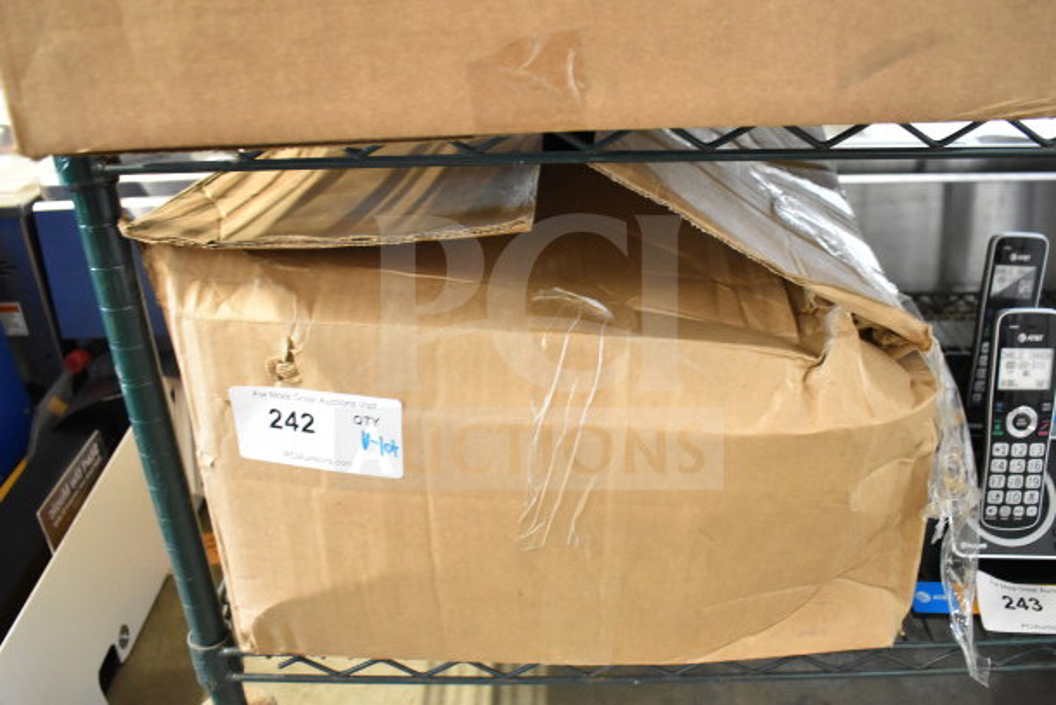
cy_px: 352
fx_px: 880
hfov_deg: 61.9
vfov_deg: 43.6
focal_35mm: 30
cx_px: 528
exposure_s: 1/30
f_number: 3.8
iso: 3600
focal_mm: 20
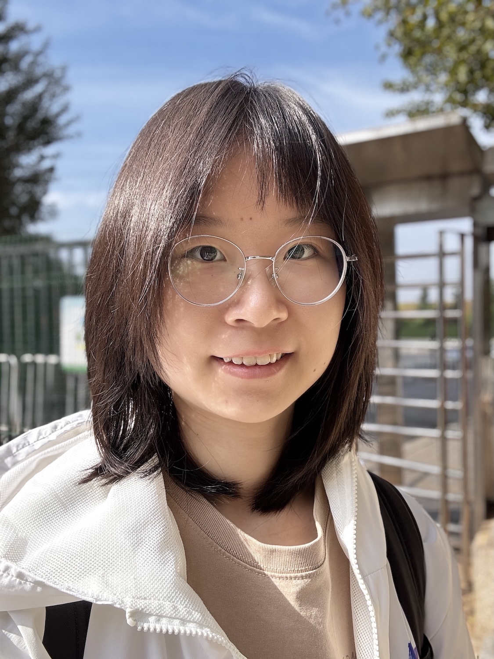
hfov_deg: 46.8
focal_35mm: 30
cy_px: 330
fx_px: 571
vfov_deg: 60.0
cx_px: 247
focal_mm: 2.69
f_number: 1.9
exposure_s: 1/202
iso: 25
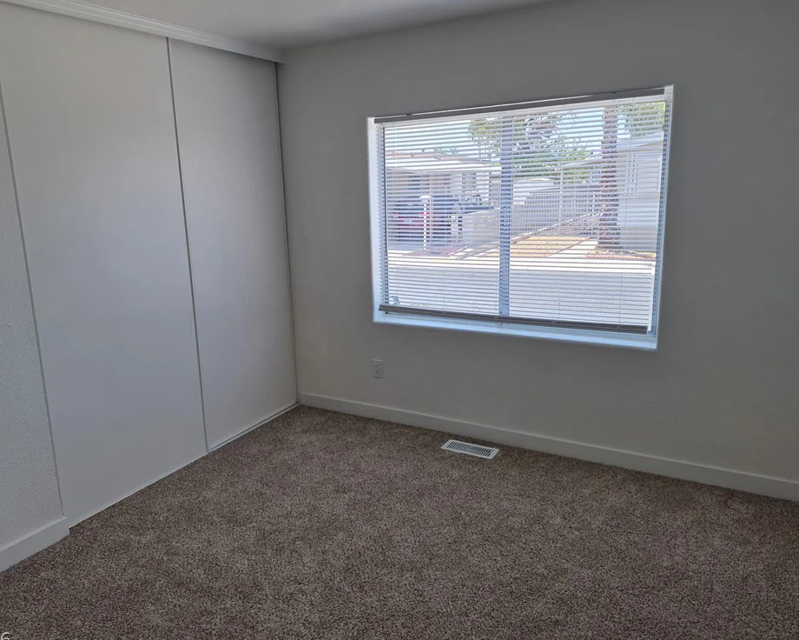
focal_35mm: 25
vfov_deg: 56.8
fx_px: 591
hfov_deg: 67.9
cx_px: 361
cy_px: 320
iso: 80
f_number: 1.8
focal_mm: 5.4
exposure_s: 1/1332
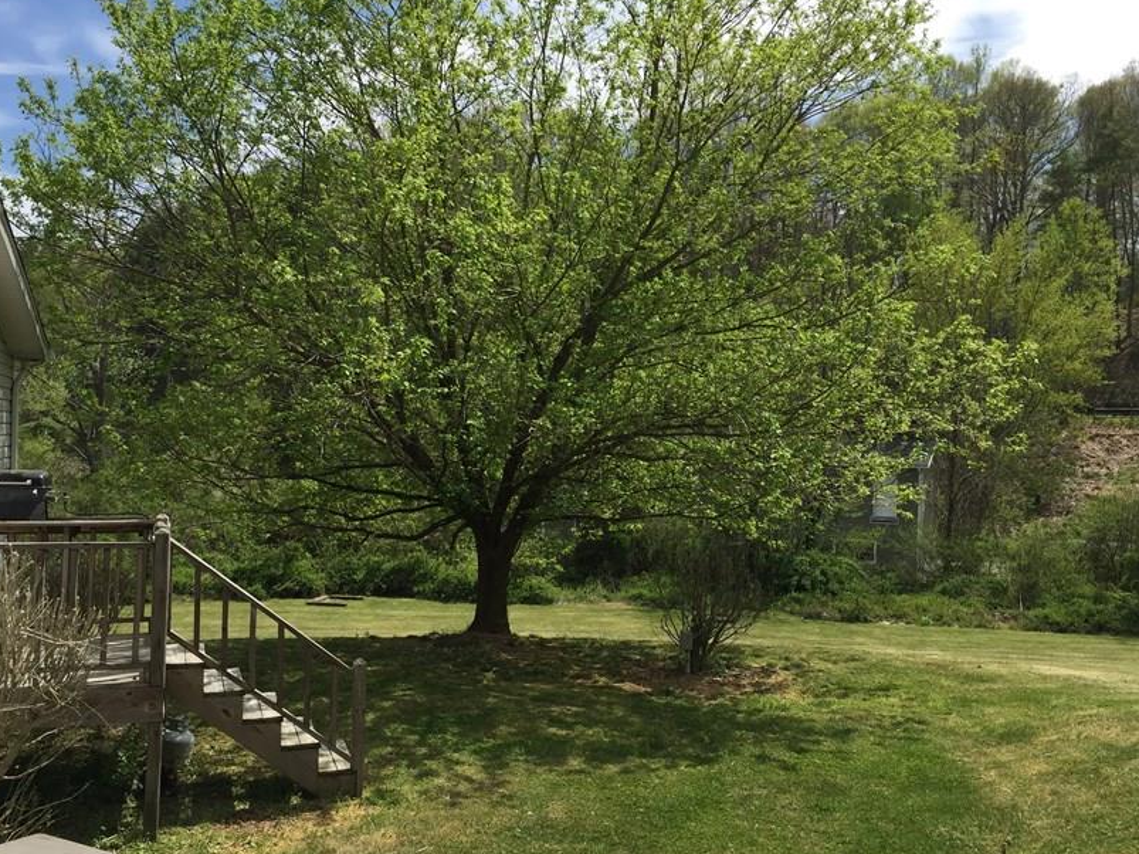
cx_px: 597
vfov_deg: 38.6
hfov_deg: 50.1
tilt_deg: +0.7
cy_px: 457
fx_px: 1217
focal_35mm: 37
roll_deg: -1.7
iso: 32
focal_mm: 4.15
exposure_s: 1/2083
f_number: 2.2
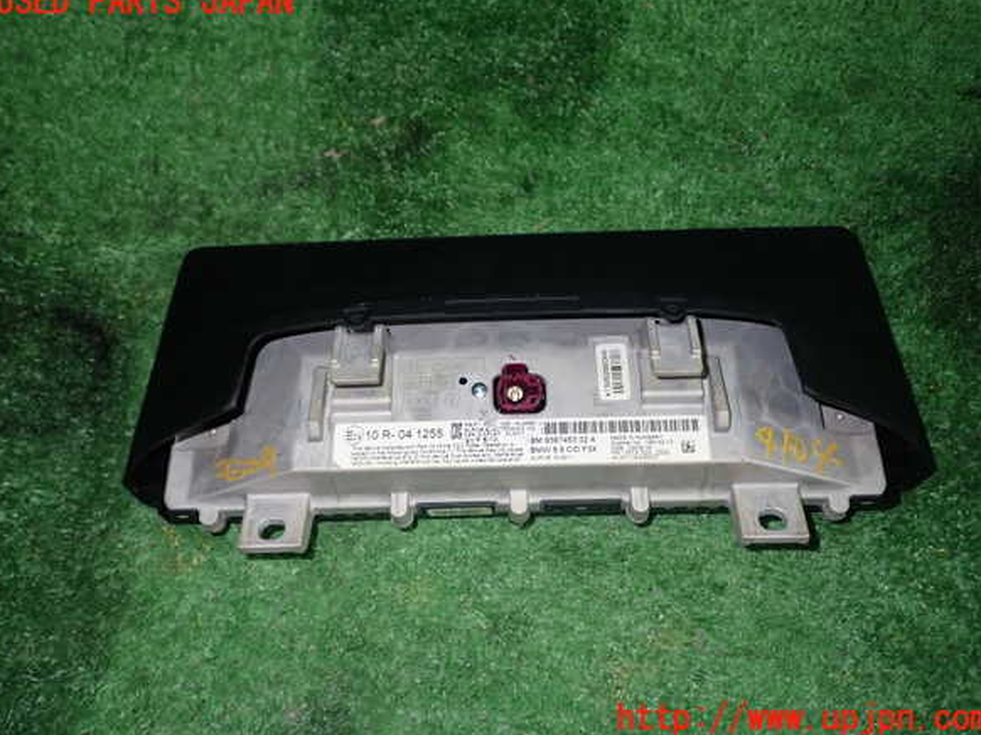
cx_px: 492
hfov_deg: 55.4
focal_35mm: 33
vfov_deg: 42.9
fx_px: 935
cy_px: 361
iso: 200
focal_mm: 5.79
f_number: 7.1
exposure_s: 1/30
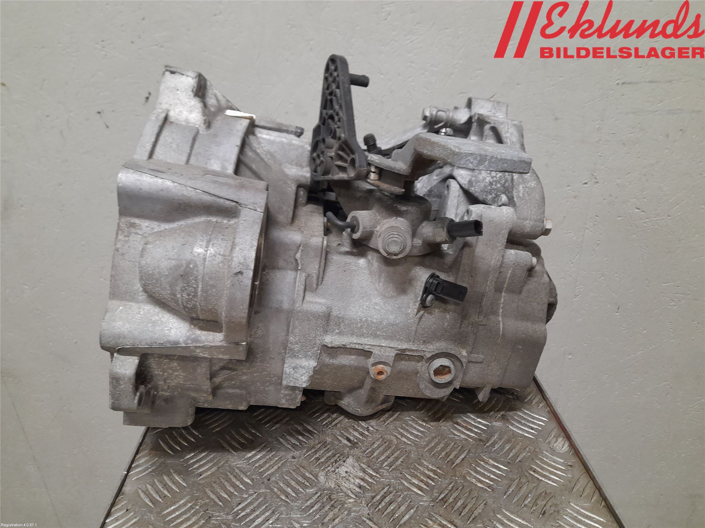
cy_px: 264
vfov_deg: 54.9
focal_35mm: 25
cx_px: 352
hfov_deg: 69.4
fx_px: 509
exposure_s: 1/50
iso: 250
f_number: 2
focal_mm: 4.6
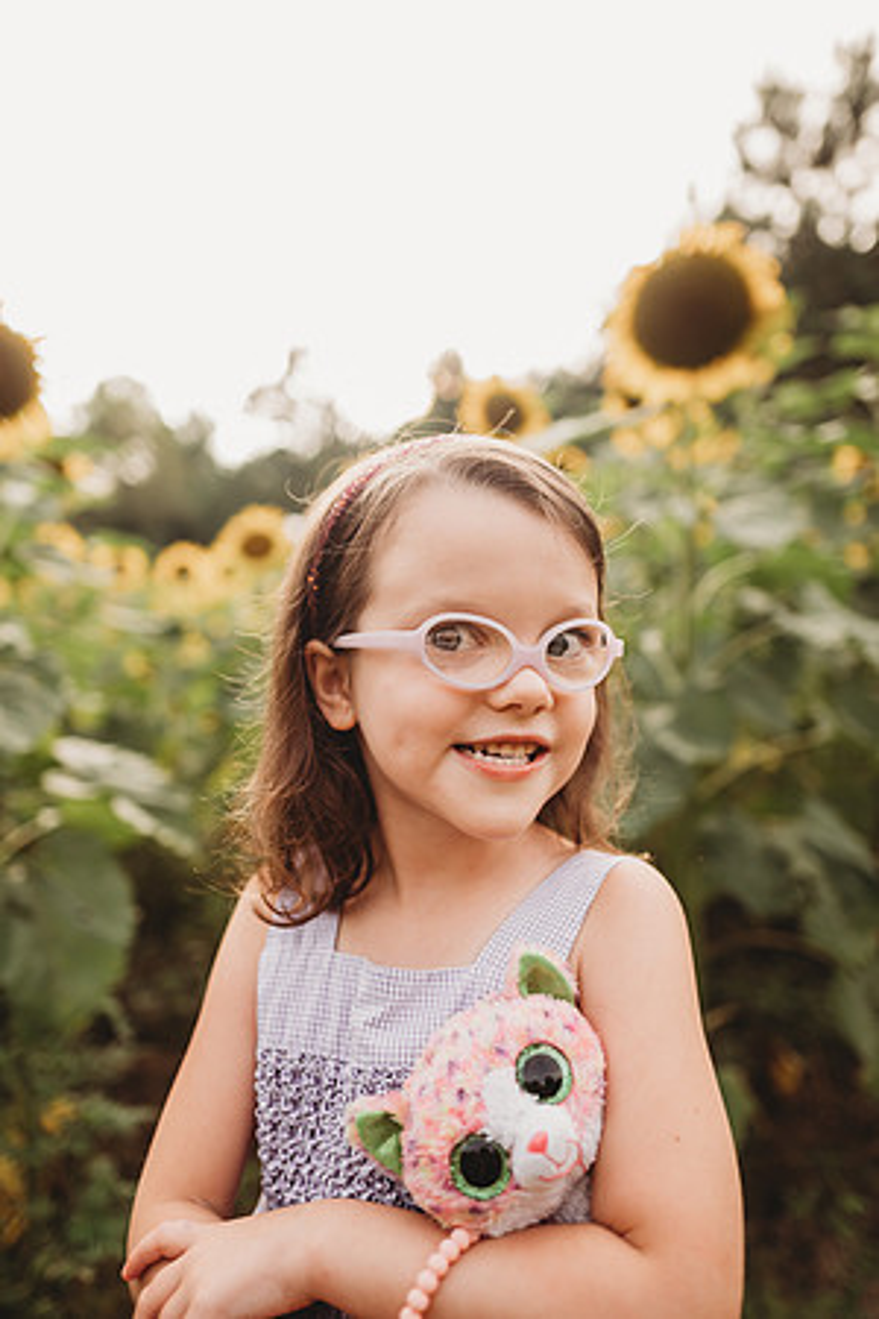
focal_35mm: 24
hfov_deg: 53.1
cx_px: 440
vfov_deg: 73.7
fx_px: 879
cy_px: 660
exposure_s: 1/320
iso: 125
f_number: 2.2
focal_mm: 24
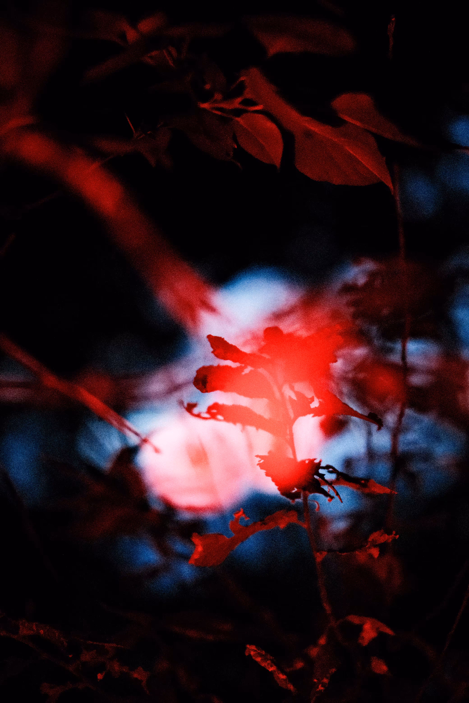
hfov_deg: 25.5
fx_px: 1036
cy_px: 352
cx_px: 234
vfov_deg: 37.5
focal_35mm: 53
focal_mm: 35
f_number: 1.4
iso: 6400
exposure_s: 1/125
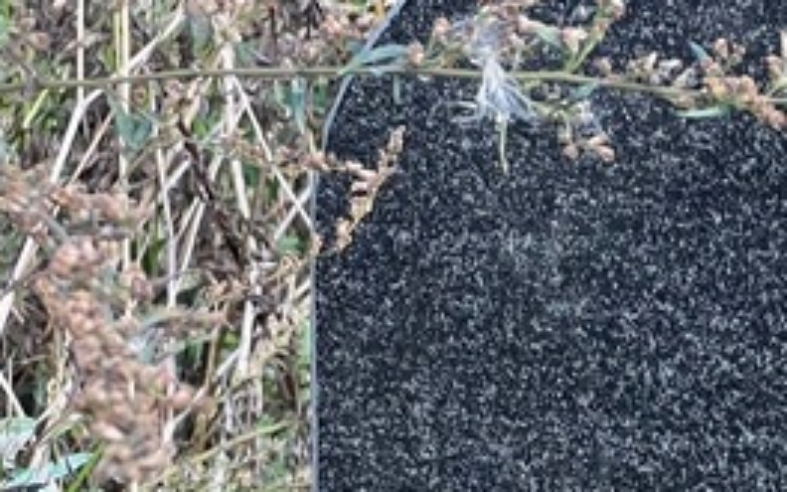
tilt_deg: -17.1
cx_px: 954
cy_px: 877
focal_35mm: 247
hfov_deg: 8.4
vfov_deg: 5.2
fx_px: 5298
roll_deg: +0.2
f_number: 2.8
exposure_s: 1/99
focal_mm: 9
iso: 50
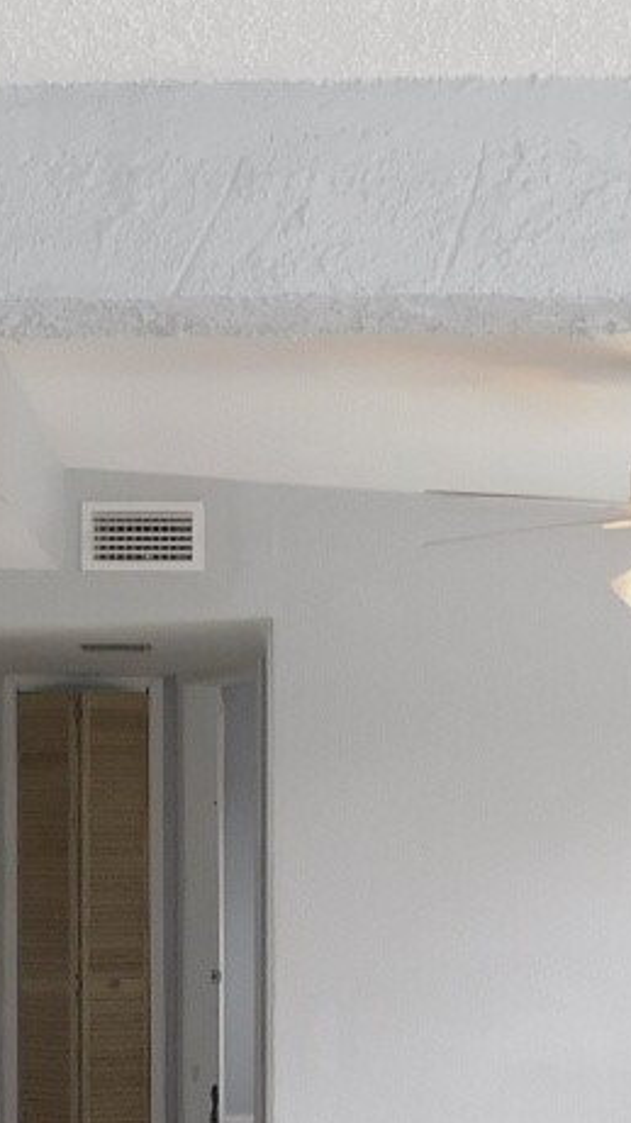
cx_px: 178
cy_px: 938
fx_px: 2590
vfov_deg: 24.0
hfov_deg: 13.9
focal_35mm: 87
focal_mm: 4
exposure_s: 1/40
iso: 125
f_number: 3
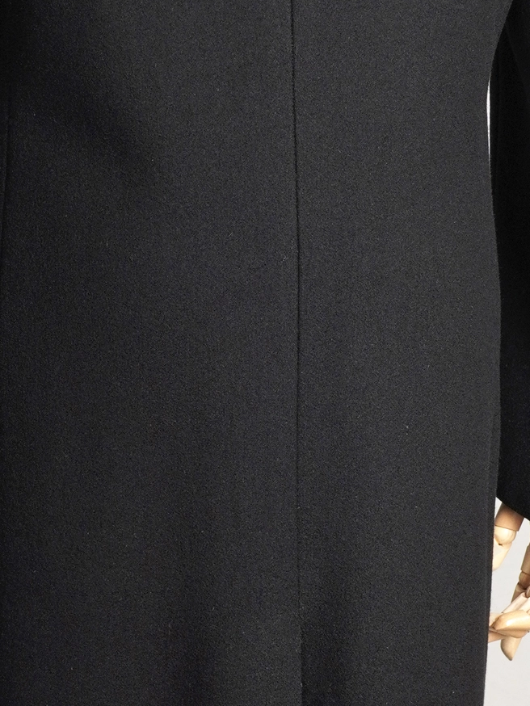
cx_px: 187
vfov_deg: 13.0
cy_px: 377
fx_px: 3101
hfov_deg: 9.8
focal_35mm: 152
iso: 320
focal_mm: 32
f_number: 6.3
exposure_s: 1/30
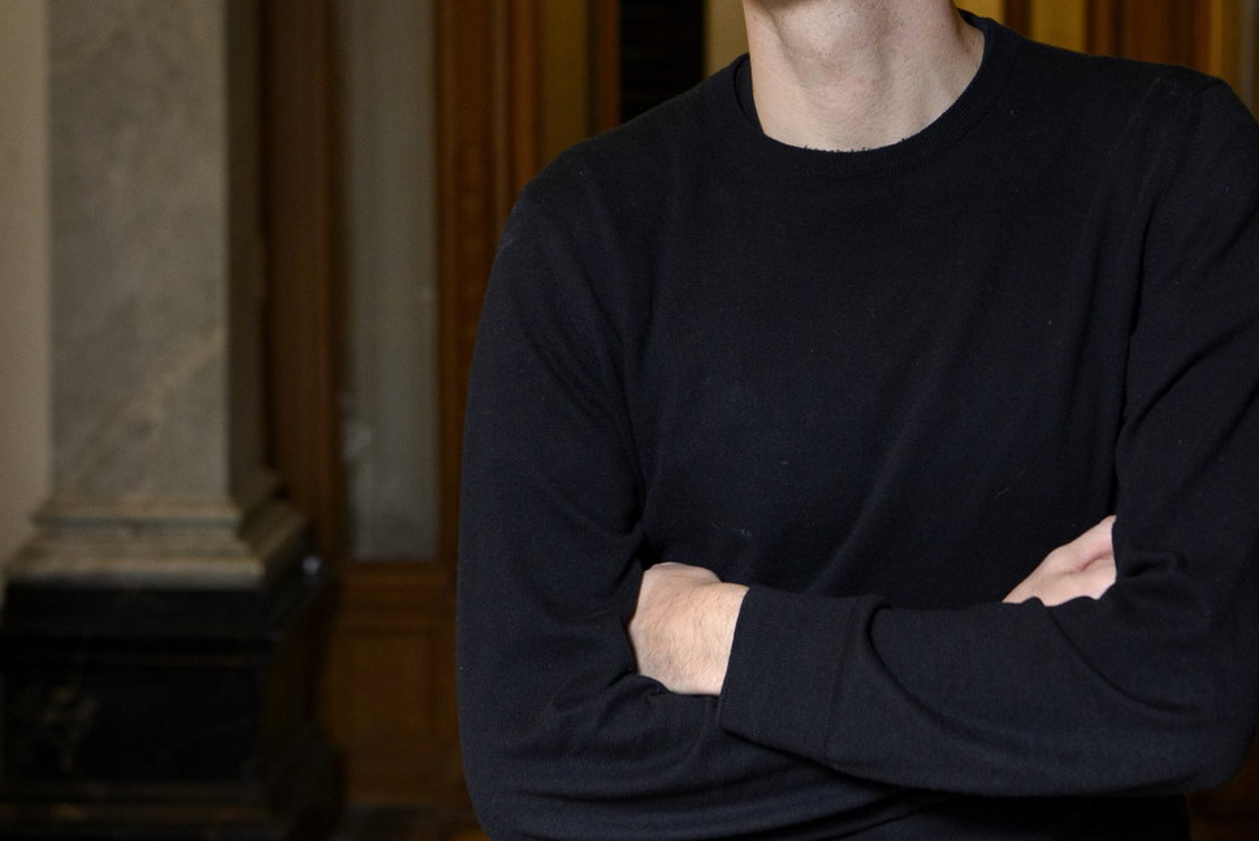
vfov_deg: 17.8
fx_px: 2659
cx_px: 814
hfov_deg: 26.5
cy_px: 171
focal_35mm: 76
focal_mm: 46
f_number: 4
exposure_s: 1/160
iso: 1000
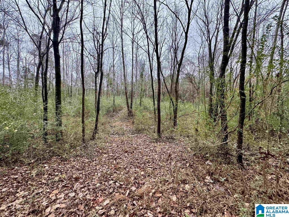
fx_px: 117
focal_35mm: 14
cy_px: 108
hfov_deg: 102.1
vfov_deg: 85.7
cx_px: 144
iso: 50
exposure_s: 1/99
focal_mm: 2.22
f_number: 2.2
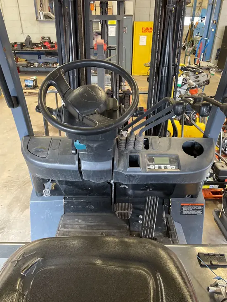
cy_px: 151
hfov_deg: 53.1
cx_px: 114
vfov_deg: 67.3
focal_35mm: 26
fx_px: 227
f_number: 1.6
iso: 400
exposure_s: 1/60
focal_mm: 4.2
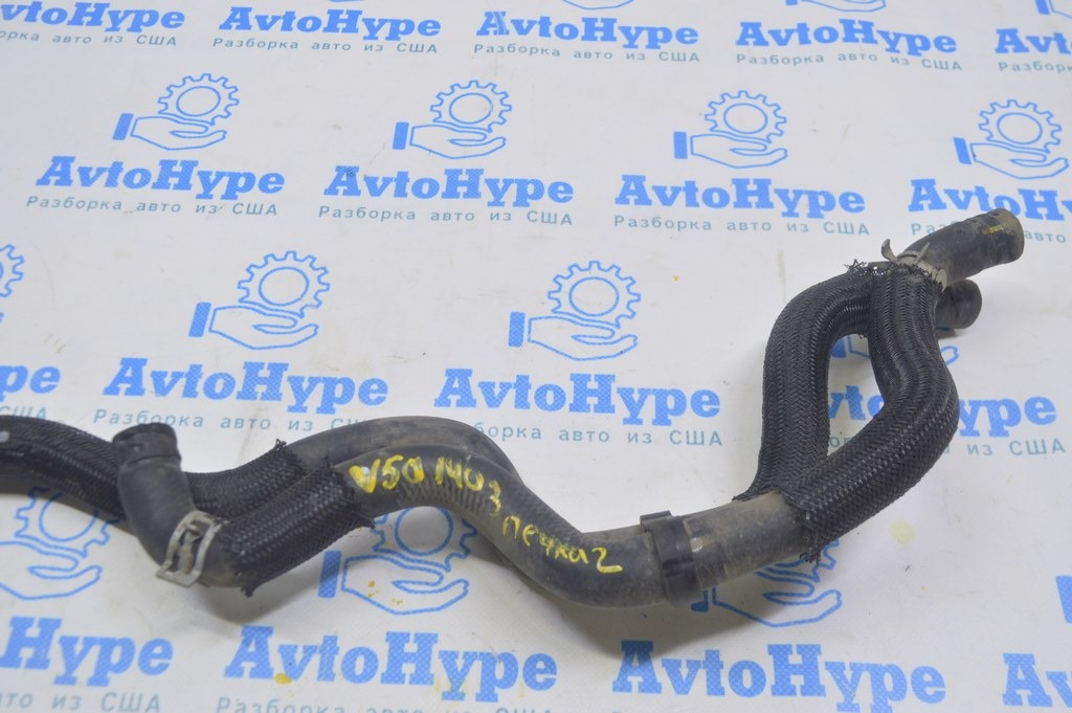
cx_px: 536
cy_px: 356
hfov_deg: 53.2
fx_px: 1071
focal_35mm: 36
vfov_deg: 36.8
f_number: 5.6
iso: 400
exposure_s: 1/20
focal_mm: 24
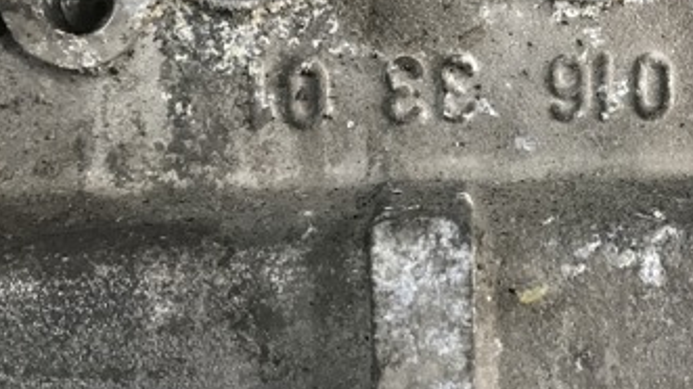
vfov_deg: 20.1
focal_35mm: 59
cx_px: 555
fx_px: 1084
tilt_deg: -66.5
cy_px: 68
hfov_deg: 34.4
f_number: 1.8
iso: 40
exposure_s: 1/25
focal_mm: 3.99
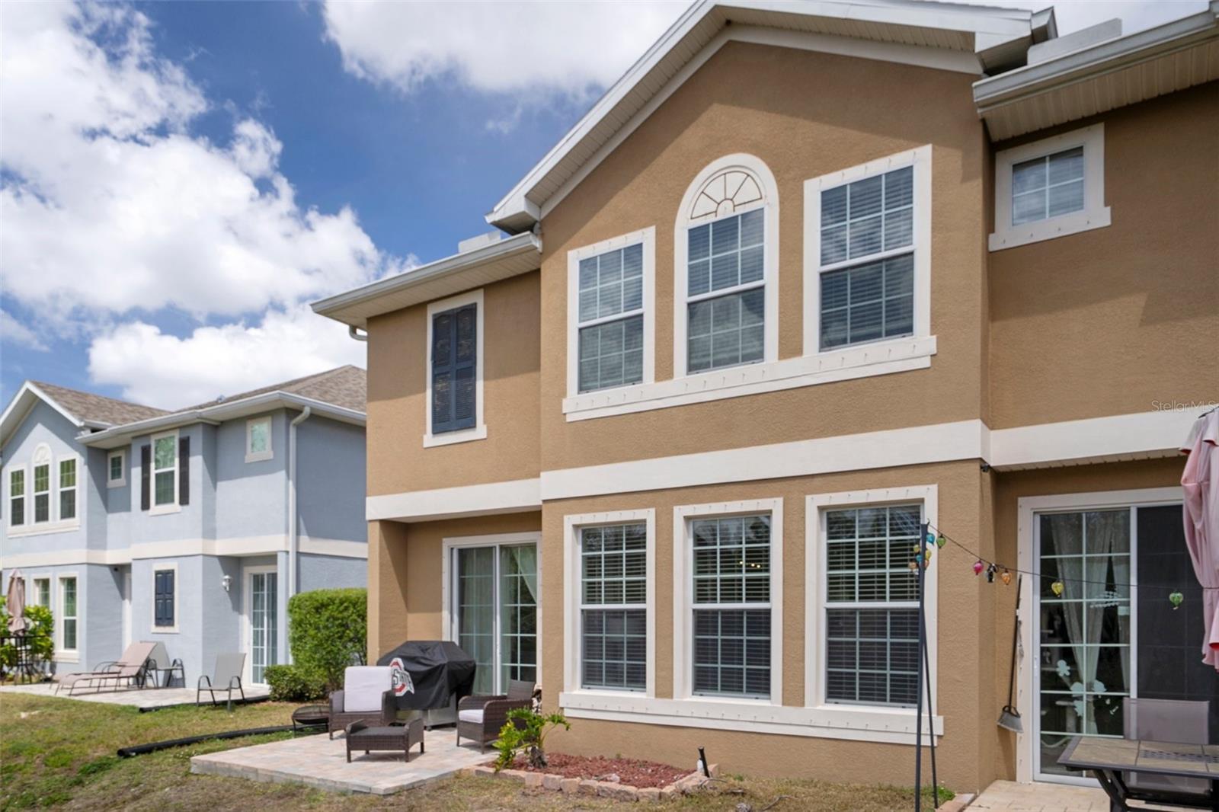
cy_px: 406
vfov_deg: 57.2
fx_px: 745
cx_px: 610
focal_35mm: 22
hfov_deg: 78.6
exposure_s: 1/200
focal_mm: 22
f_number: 9
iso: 320
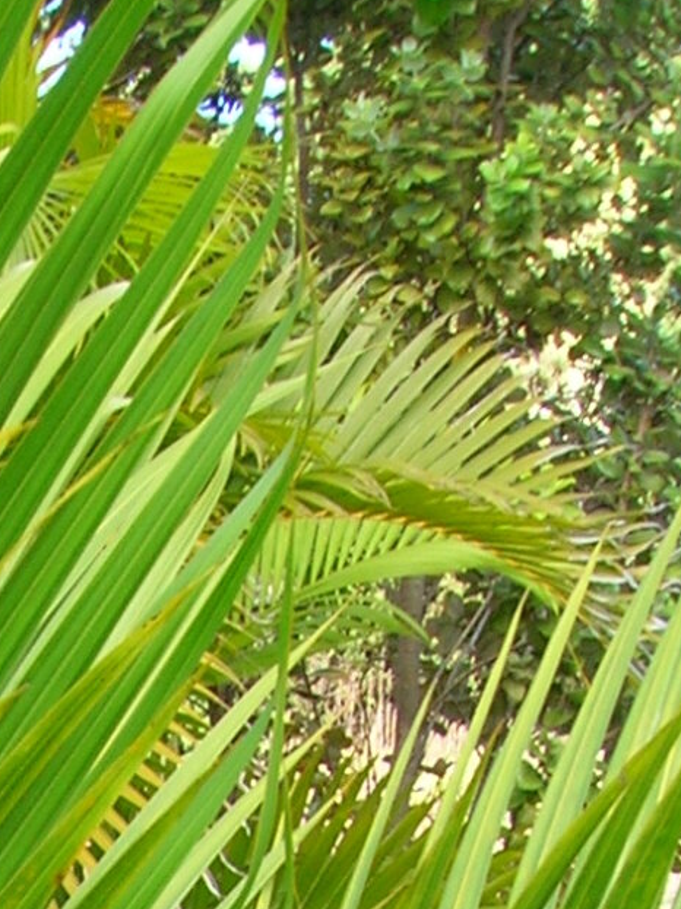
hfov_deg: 10.2
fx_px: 3675
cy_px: 1825
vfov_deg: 12.4
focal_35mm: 140
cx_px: -349
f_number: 4.9
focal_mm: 5.7
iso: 50
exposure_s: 1/50.6
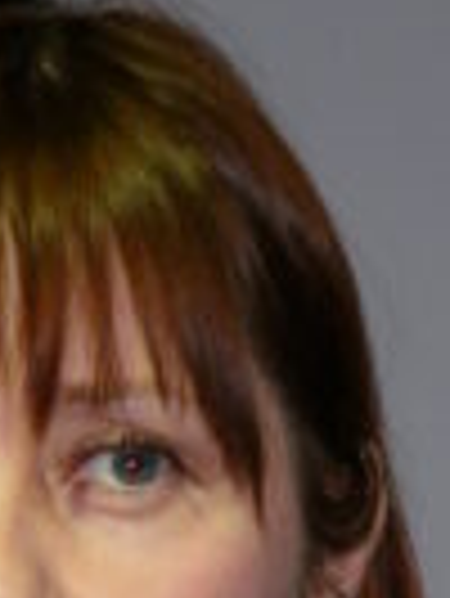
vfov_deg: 3.4
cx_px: 135
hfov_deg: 2.6
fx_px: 9933
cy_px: 782
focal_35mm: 574
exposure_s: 1/60
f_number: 2.8
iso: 100
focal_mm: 31.8
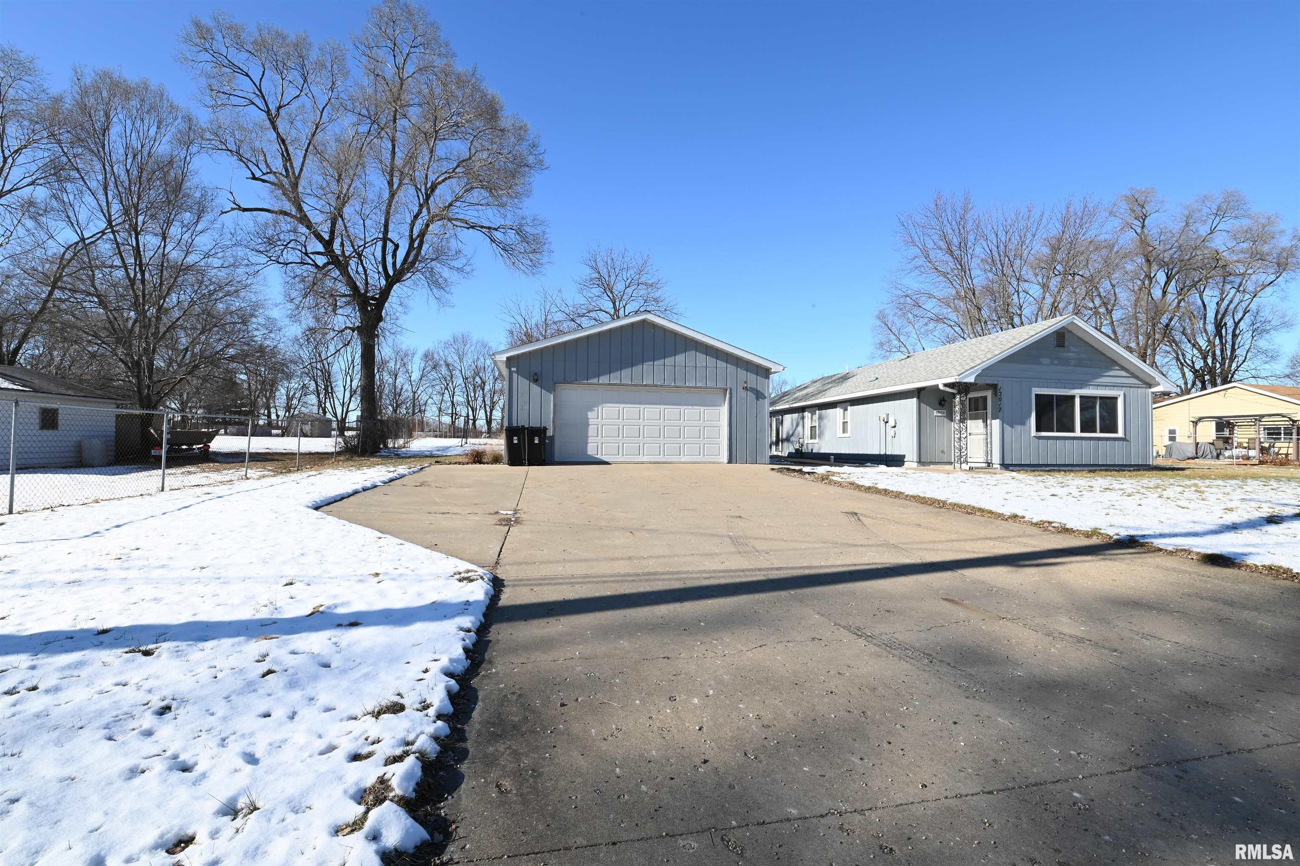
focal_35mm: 15
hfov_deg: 100.4
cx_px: 650
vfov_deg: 77.3
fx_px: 541
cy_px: 433
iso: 200
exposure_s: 1/80
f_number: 18
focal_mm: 15
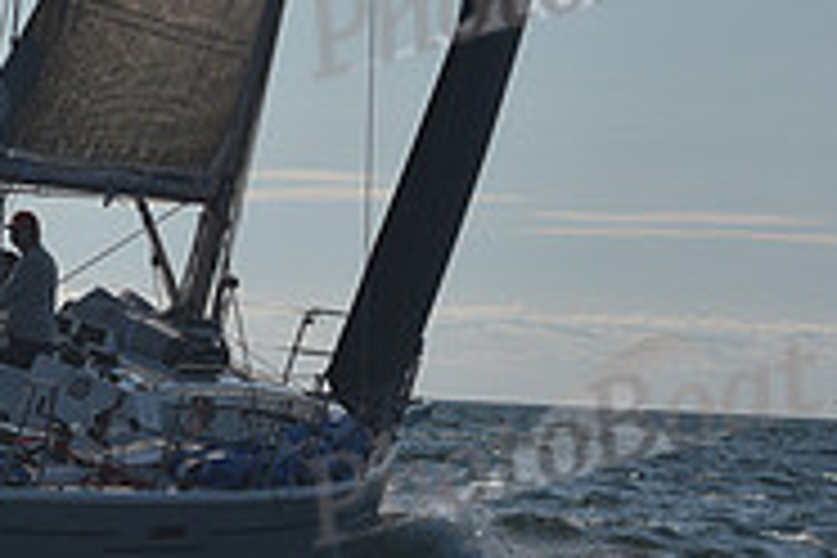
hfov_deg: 9.4
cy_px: 259
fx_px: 5068
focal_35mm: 218
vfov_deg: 6.3
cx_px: 76
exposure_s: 1/3200
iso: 250
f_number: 5
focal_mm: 70
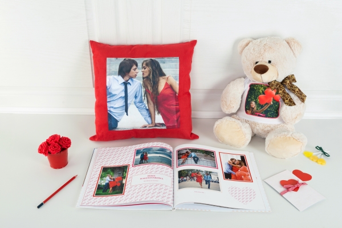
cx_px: 171
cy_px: 114
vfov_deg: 35.1
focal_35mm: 38
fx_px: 361
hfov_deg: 50.7
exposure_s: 1/100
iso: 200
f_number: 9
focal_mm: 38
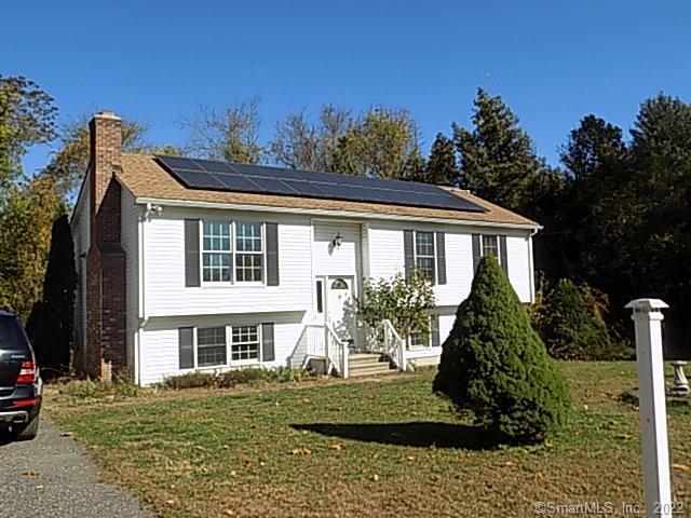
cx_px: 346
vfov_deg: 46.8
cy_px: 259
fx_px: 599
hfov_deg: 60.0
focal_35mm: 30
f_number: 3.3
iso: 80
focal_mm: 5.3
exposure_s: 1/1000
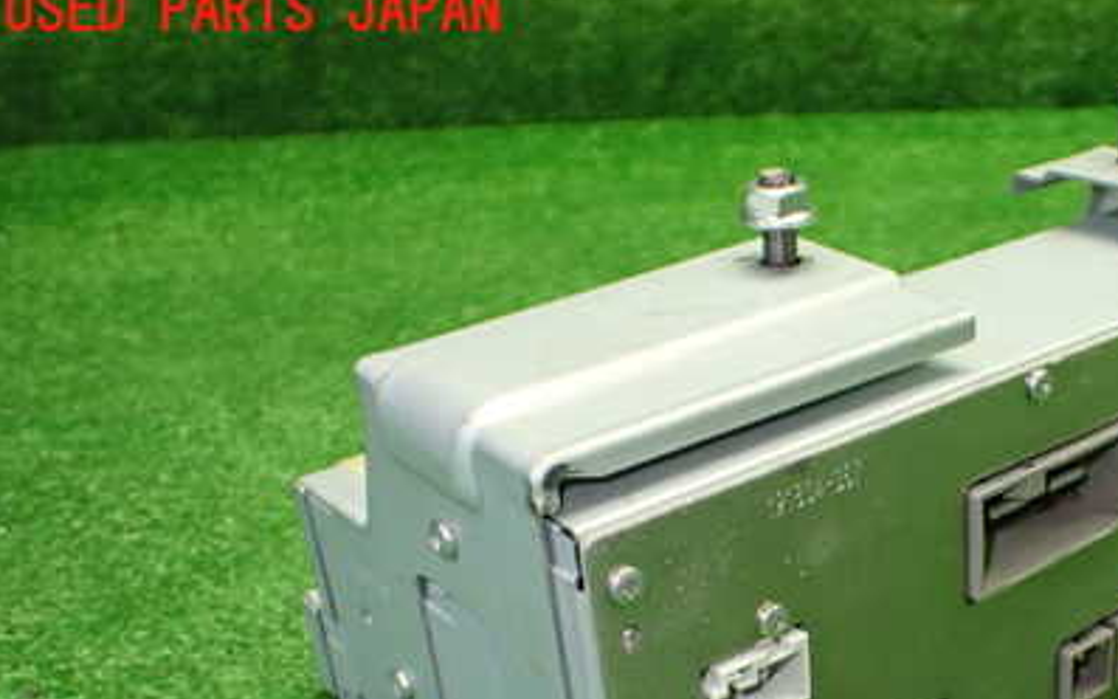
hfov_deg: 40.7
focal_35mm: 48
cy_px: 612
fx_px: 1462
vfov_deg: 26.1
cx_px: 834
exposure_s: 1/125
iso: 640
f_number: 2.3
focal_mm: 5.4
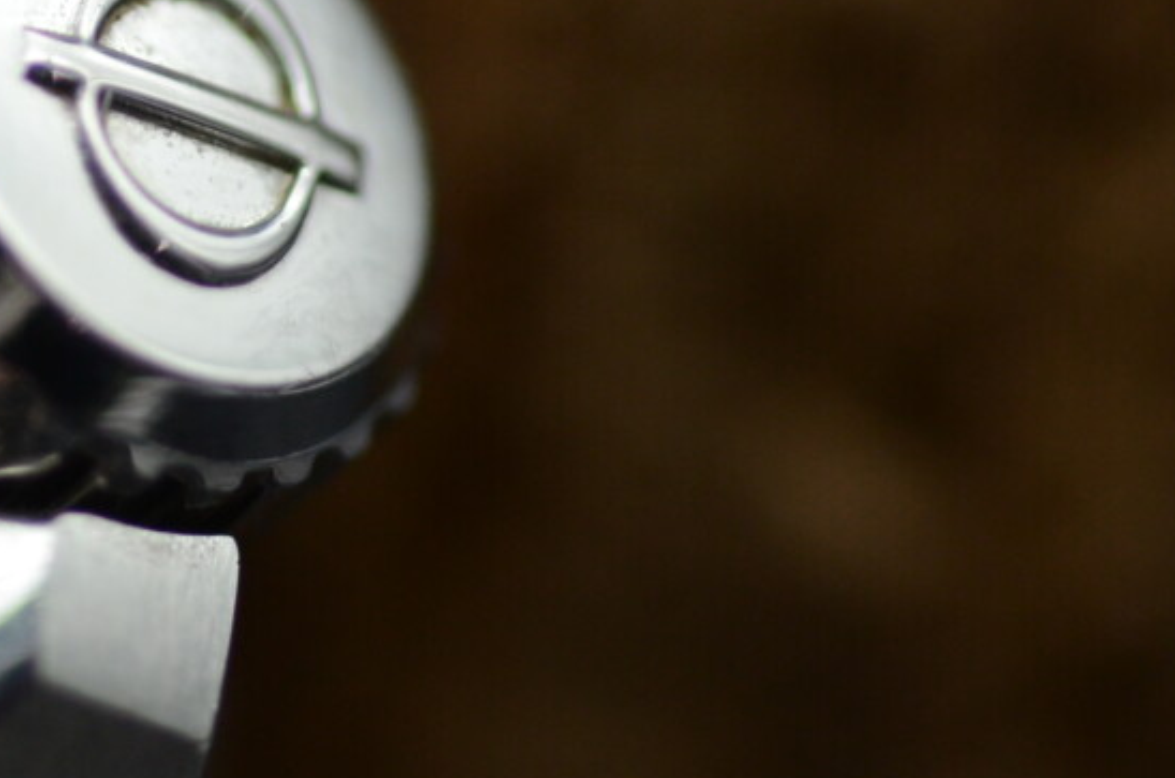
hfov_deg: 8.9
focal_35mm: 230
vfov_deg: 5.9
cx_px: 204
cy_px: 158
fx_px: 7492
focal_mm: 60
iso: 800
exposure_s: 1/500
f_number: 4.8
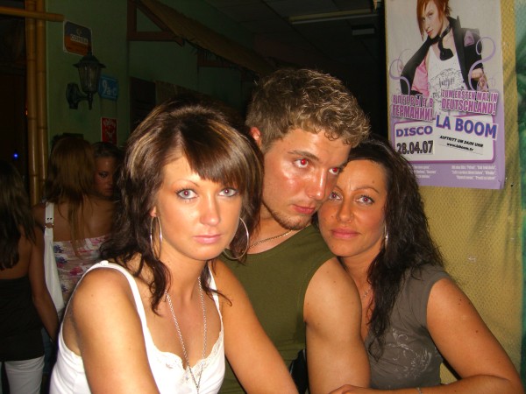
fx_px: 577
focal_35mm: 38
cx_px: 263
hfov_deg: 49.0
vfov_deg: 37.7
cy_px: 197
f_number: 2.8
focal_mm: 7.9
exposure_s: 1/60
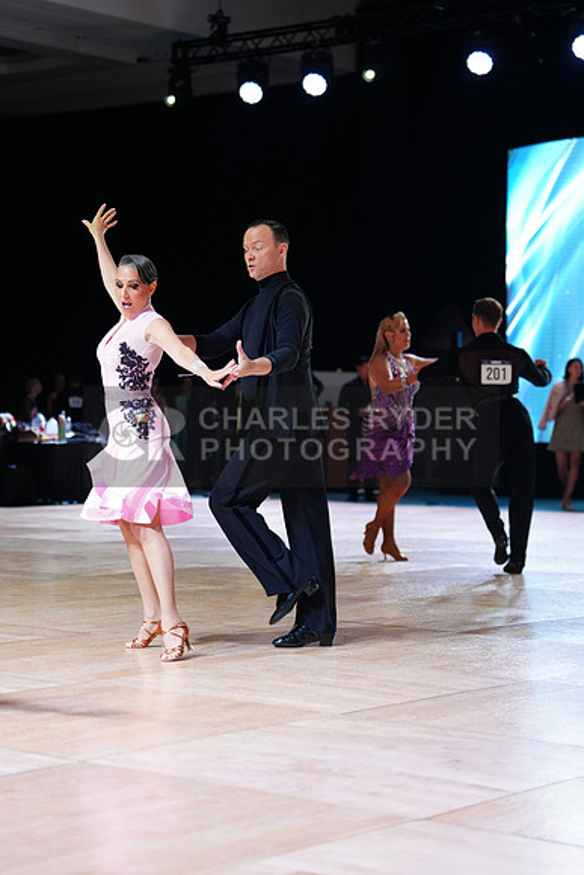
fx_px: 1897
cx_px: 292
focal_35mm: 78
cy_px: 438
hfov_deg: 17.5
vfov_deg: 26.0
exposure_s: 1/400
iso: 1000
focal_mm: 78
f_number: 2.8
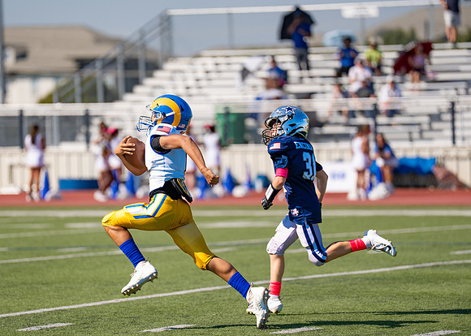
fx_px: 3313
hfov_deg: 8.1
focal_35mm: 248
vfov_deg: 5.8
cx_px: 196
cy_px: 181
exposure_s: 1/2500
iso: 100
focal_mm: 200
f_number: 2.8
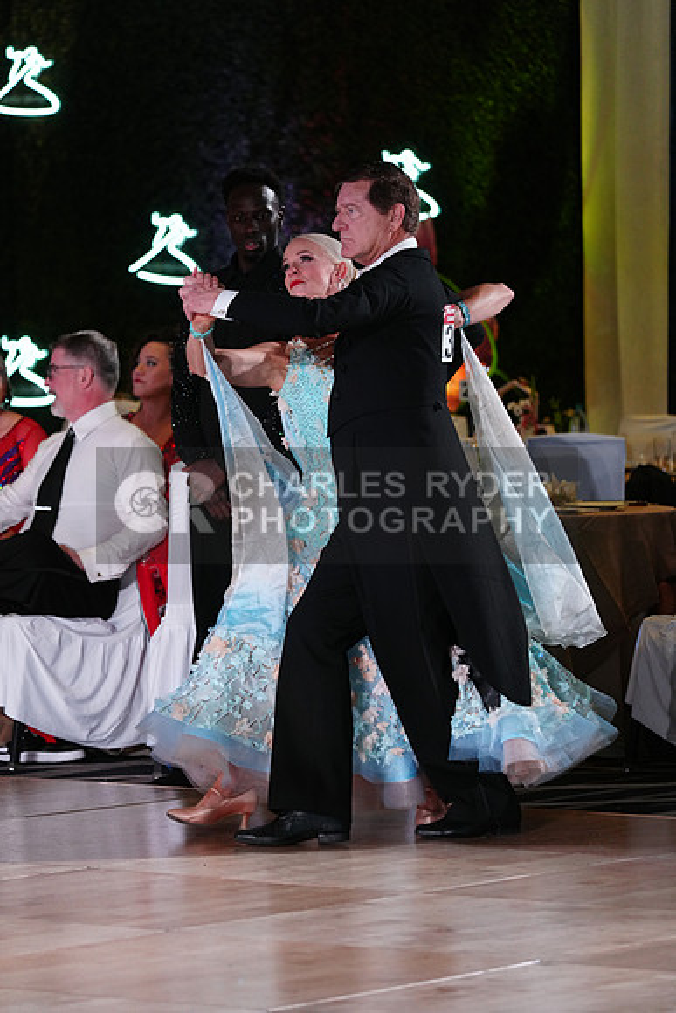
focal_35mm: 195
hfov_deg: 7.0
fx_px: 5489
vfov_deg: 10.5
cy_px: 506
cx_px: 338
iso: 2500
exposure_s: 1/400
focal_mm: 195
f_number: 4
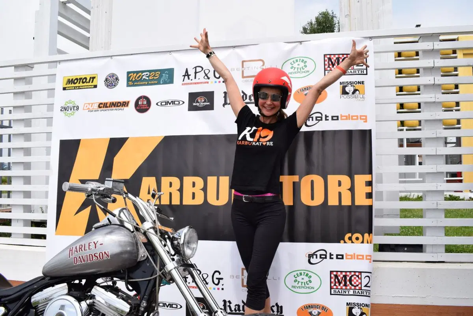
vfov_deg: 43.6
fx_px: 394
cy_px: 158
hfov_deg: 61.9
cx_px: 236
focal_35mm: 30
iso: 200
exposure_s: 1/400
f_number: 10
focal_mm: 20
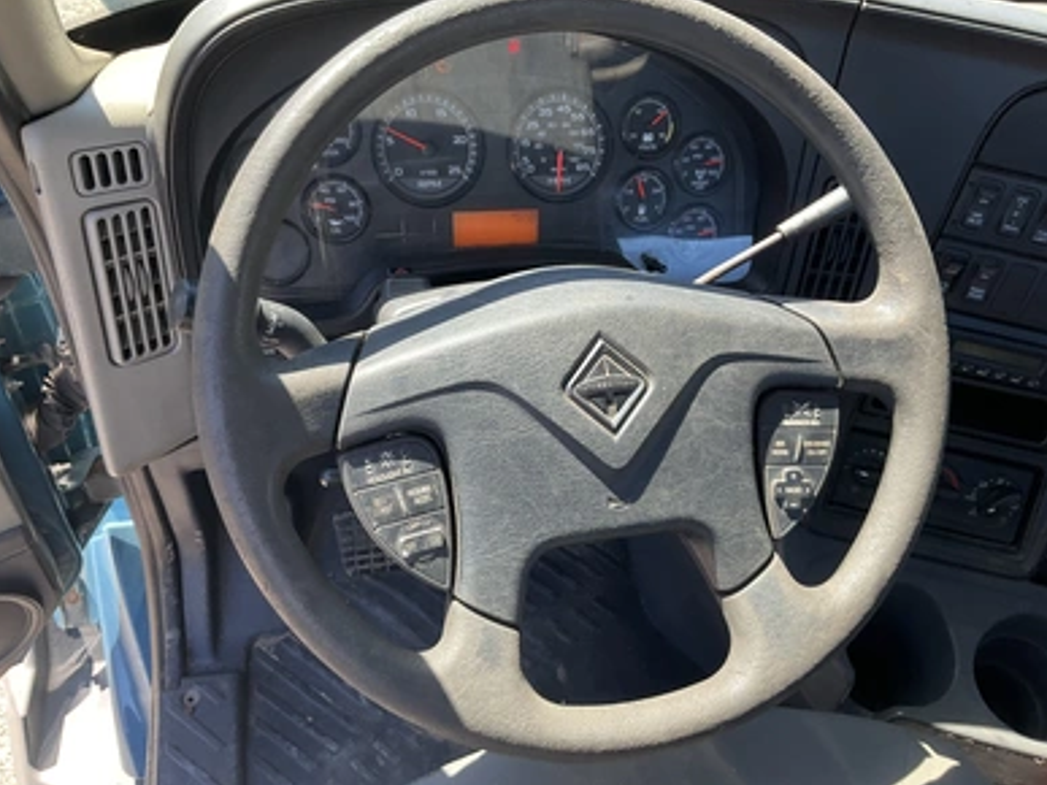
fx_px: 907
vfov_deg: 46.8
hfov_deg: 60.0
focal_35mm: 30
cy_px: 392
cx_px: 509
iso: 25
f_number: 1.8
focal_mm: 3
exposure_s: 1/122
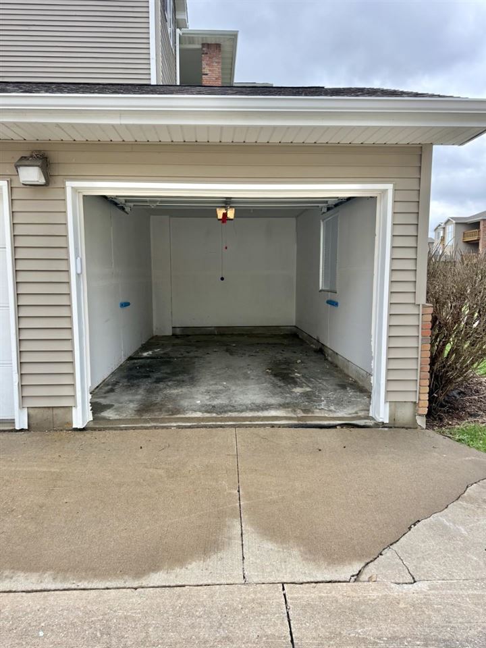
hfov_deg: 56.8
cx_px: 243
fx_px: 449
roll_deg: +0.1
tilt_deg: -5.6
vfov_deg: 71.6
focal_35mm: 24
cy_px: 324
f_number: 1.78
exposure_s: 1/1410
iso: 100
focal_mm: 6.76
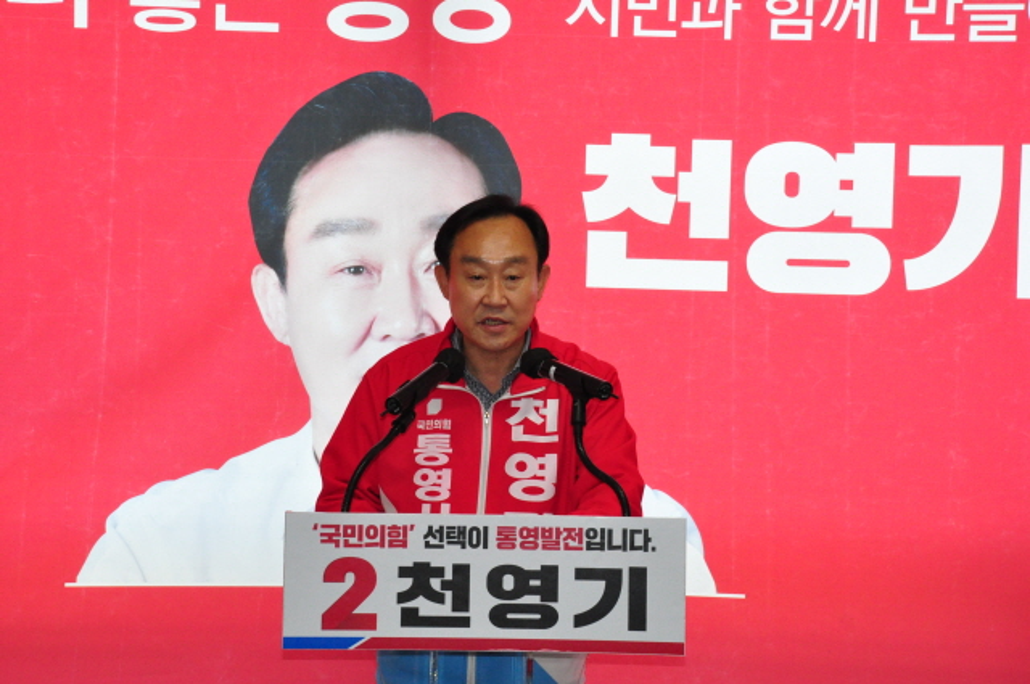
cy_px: 342
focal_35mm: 93
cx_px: 515
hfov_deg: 21.9
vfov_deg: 14.7
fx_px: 2657
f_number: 7.1
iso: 2000
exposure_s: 1/200
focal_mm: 62
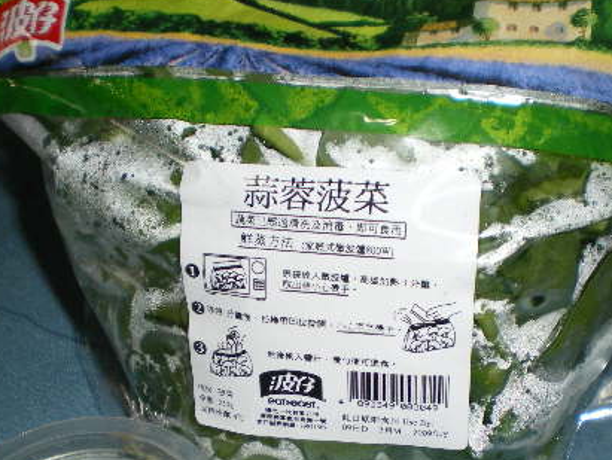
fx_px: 991
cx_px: 313
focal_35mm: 56
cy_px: 325
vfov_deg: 25.9
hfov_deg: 34.3
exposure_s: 1/50
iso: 200
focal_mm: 6.3
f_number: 3.1
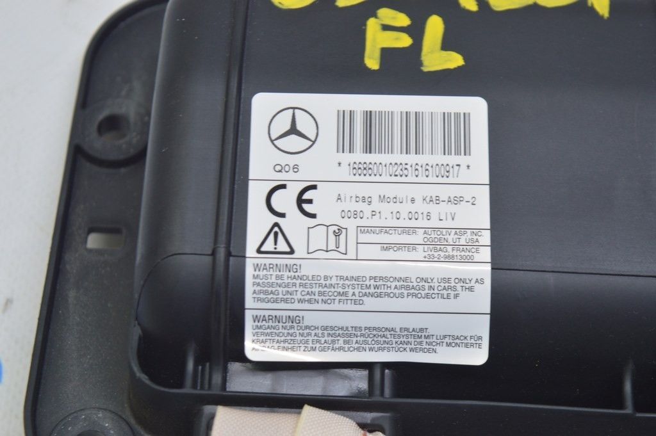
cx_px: 328
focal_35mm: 82
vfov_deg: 16.5
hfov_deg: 24.6
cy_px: 218
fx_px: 1502
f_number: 5.6
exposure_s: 1/20
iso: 400
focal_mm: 55
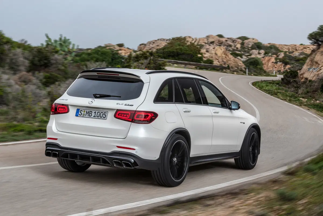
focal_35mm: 70
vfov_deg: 19.5
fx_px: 628
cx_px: 162
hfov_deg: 28.8
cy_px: 108
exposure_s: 1/25
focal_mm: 70
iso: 100
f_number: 16
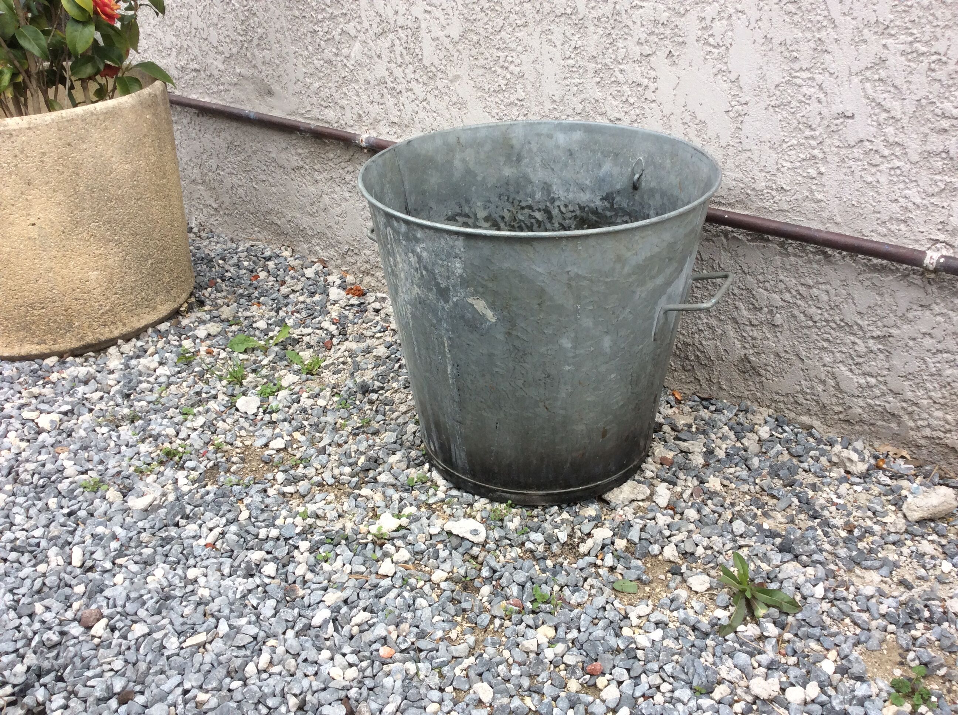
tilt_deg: -26.1
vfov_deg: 44.1
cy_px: 358
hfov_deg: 56.9
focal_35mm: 32
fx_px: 884
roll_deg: +0.3
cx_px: 479
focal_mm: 3.3
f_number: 2.4
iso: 32
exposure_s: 1/276
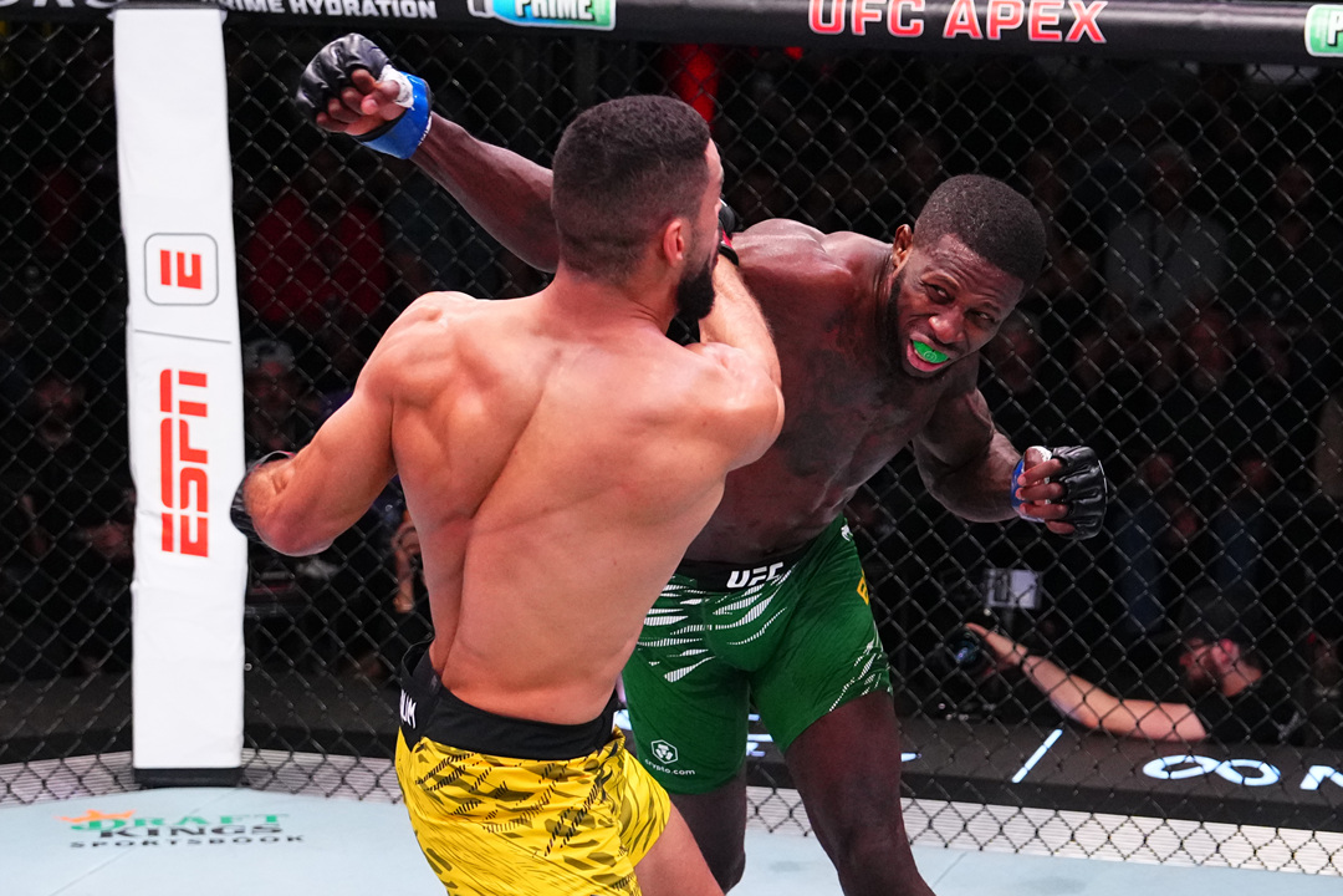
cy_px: 448
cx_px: 672
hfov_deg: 41.1
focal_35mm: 48
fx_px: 1791
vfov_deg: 28.1
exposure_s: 1/1250
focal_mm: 48
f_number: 2.8
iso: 5000
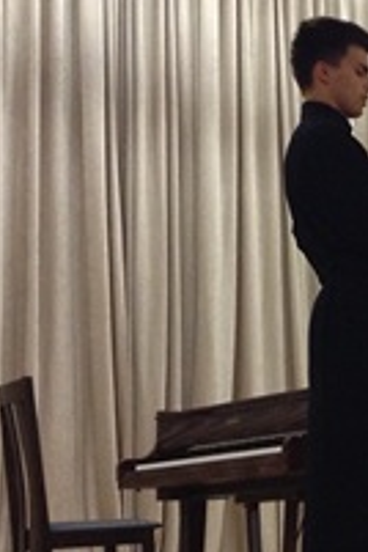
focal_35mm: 93
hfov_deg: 13.8
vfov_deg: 21.9
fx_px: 1426
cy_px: 334
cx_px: 560
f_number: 2.4
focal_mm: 3.3
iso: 160
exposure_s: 1/24
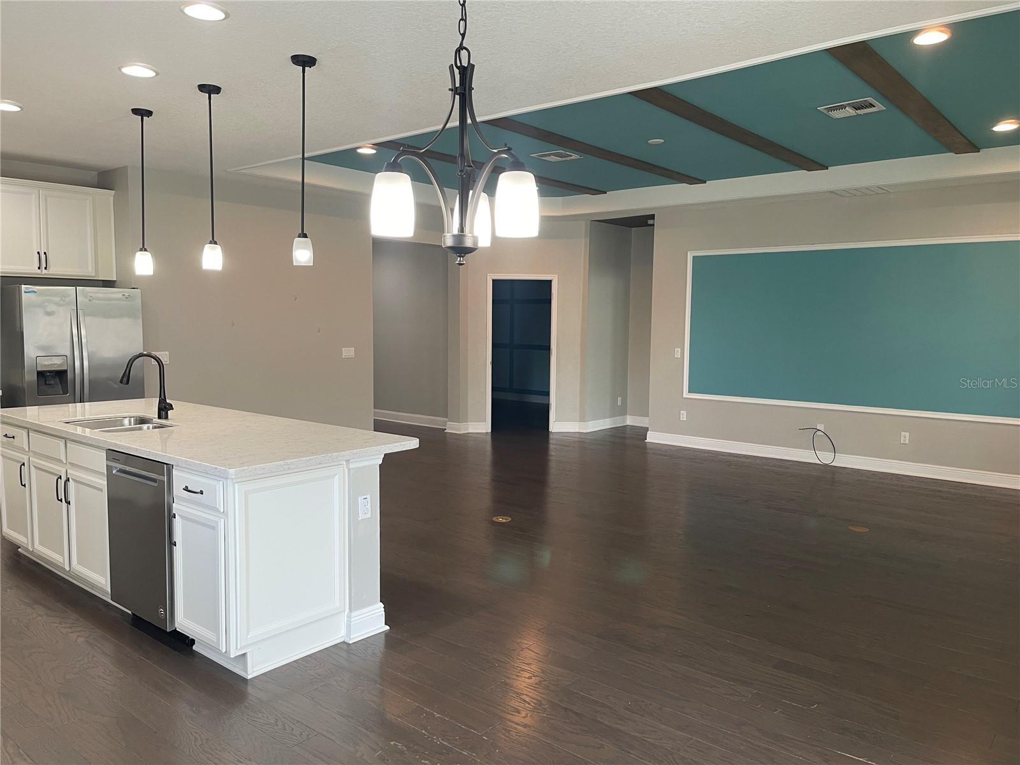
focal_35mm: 25
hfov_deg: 69.4
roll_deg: -0.9
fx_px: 737
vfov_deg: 54.9
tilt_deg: -6.5
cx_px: 510
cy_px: 382
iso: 100
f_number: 1.6
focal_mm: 5.1
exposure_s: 1/60
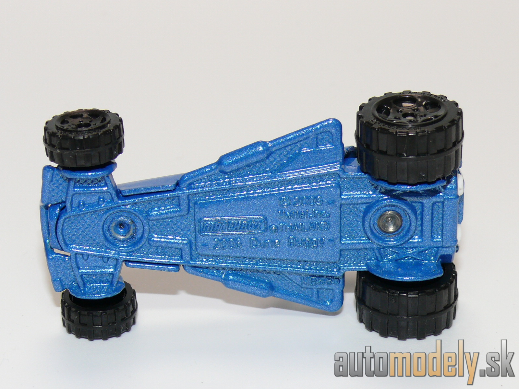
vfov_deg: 14.5
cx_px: 260
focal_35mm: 102
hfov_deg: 19.3
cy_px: 194
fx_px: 1529
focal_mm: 13.3
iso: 100
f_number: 4
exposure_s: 1/30
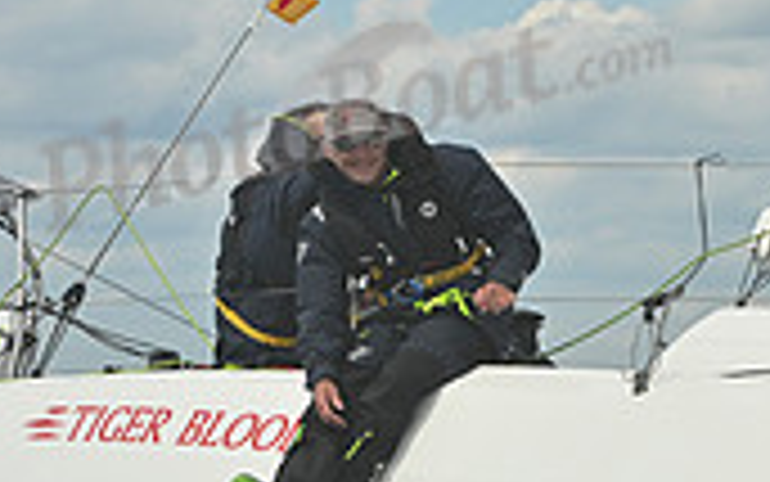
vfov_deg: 4.9
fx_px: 5668
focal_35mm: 270
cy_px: 286
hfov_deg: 7.7
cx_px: 910
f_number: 13
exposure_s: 1/1250
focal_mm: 78
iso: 320
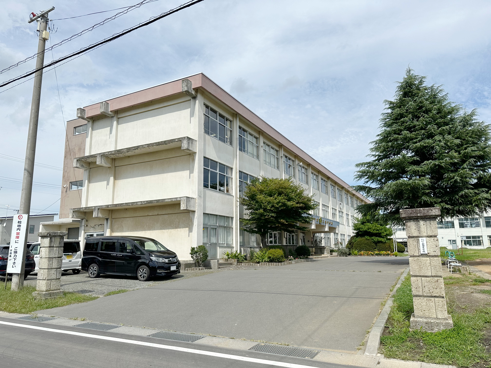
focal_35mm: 24
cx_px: 246
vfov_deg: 56.8
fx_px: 340
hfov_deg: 71.6
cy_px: 184
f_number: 1.78
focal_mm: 6.86
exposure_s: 1/6211
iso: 80
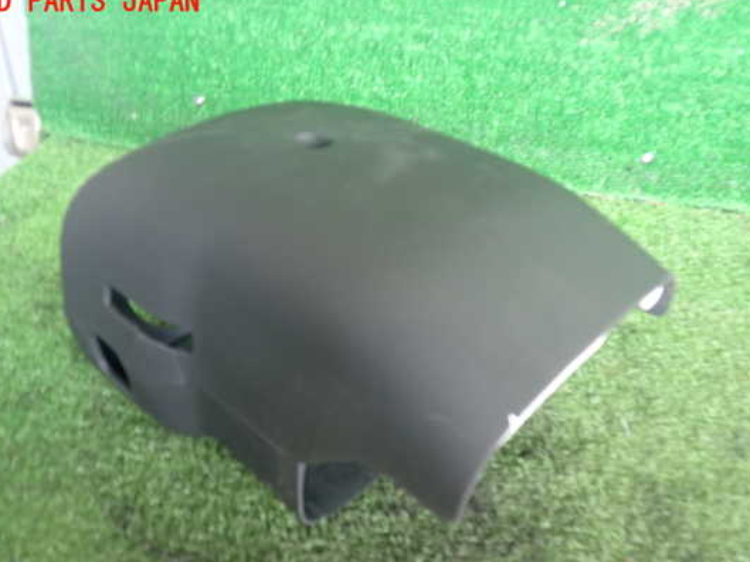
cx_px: 367
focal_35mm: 34
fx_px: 737
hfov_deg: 53.9
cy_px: 303
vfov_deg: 41.8
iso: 320
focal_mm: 5.4
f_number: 2.3
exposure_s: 1/30
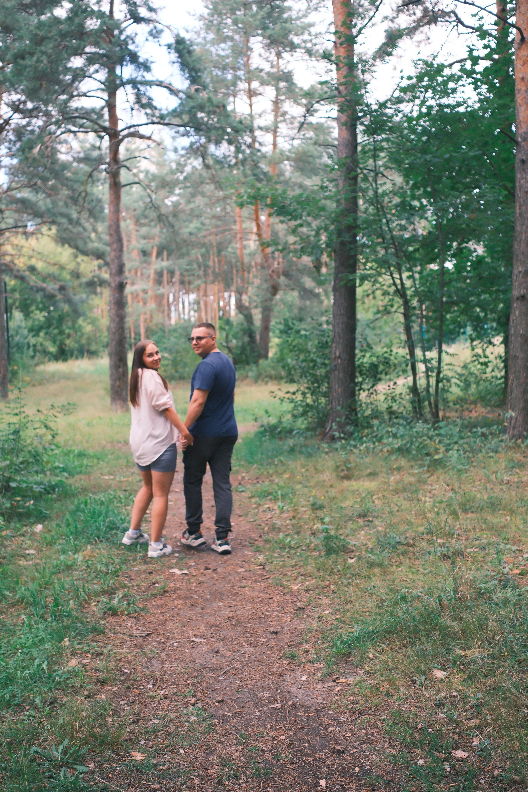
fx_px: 836
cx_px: 264
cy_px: 396
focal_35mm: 38
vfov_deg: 50.7
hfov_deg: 35.1
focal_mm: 25
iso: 640
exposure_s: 1/1000
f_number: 2
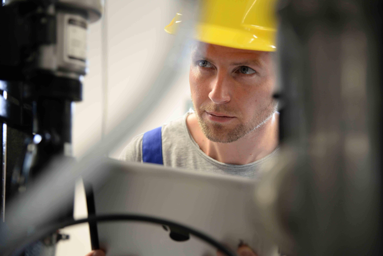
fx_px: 702
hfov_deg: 30.5
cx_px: 192
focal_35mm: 66
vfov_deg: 20.6
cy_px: 128
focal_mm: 66
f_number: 4
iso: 1000
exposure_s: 1/60
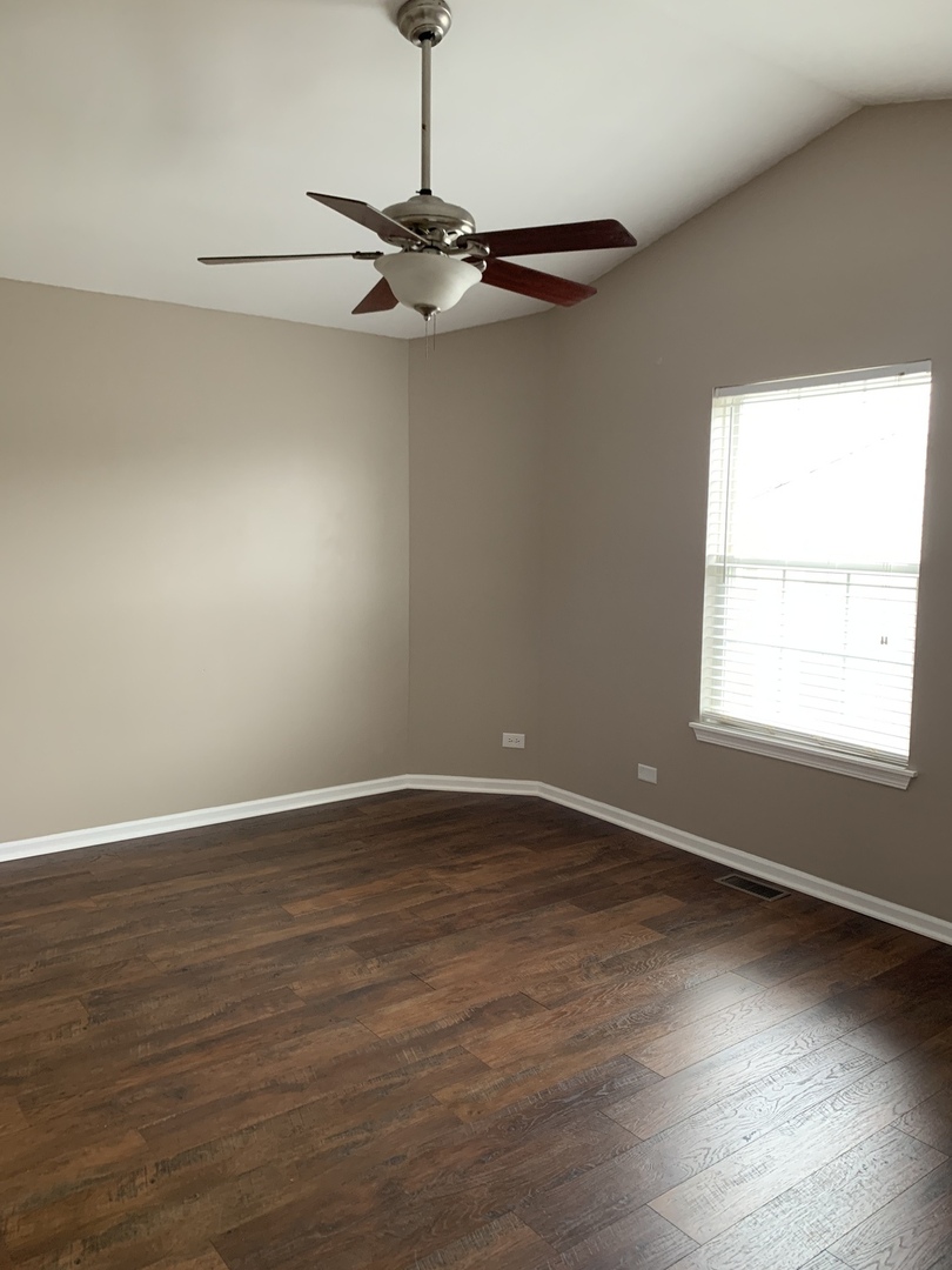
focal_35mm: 26
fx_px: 953
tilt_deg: -5.8
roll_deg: -0.2
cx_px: 476
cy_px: 635
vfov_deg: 67.3
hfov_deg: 53.1
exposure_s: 1/60
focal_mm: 4.25
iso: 200
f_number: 1.8
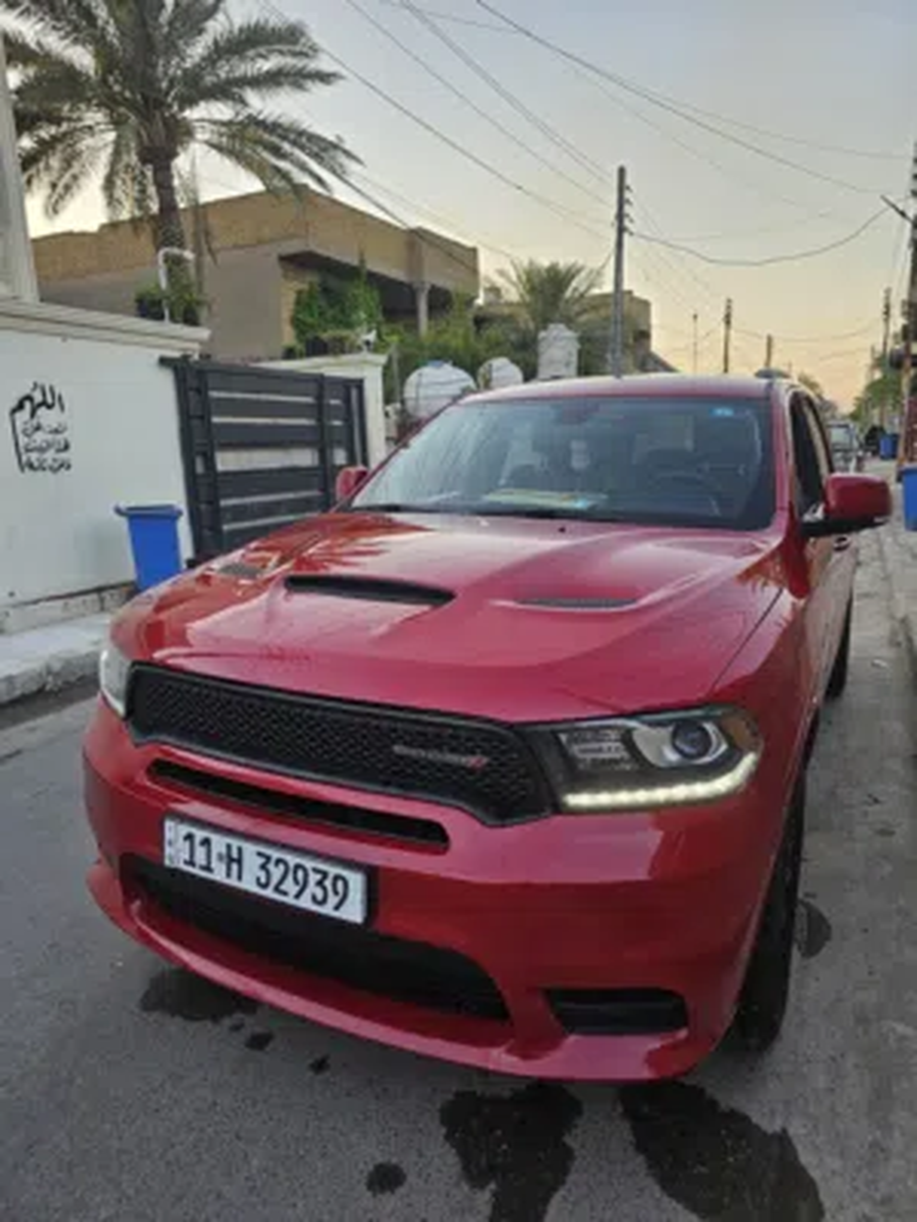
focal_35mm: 23
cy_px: 611
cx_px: 458
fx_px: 812
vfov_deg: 73.9
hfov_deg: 58.9
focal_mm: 6.3
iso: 32
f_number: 1.7
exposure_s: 1/180
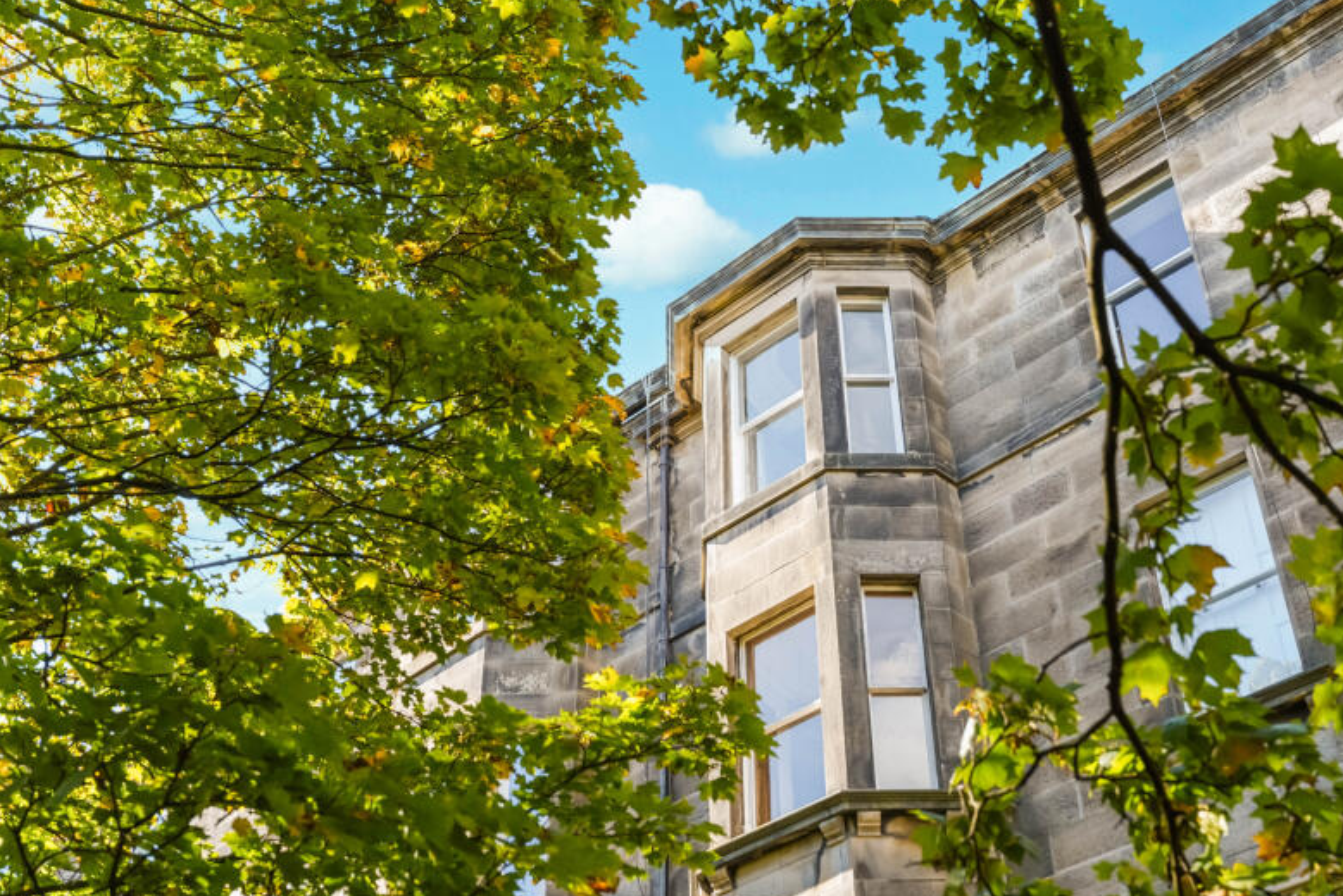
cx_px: 798
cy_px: 390
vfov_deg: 29.2
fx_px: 1717
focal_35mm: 46
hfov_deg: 42.5
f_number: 5.6
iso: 250
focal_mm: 35
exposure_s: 1/100
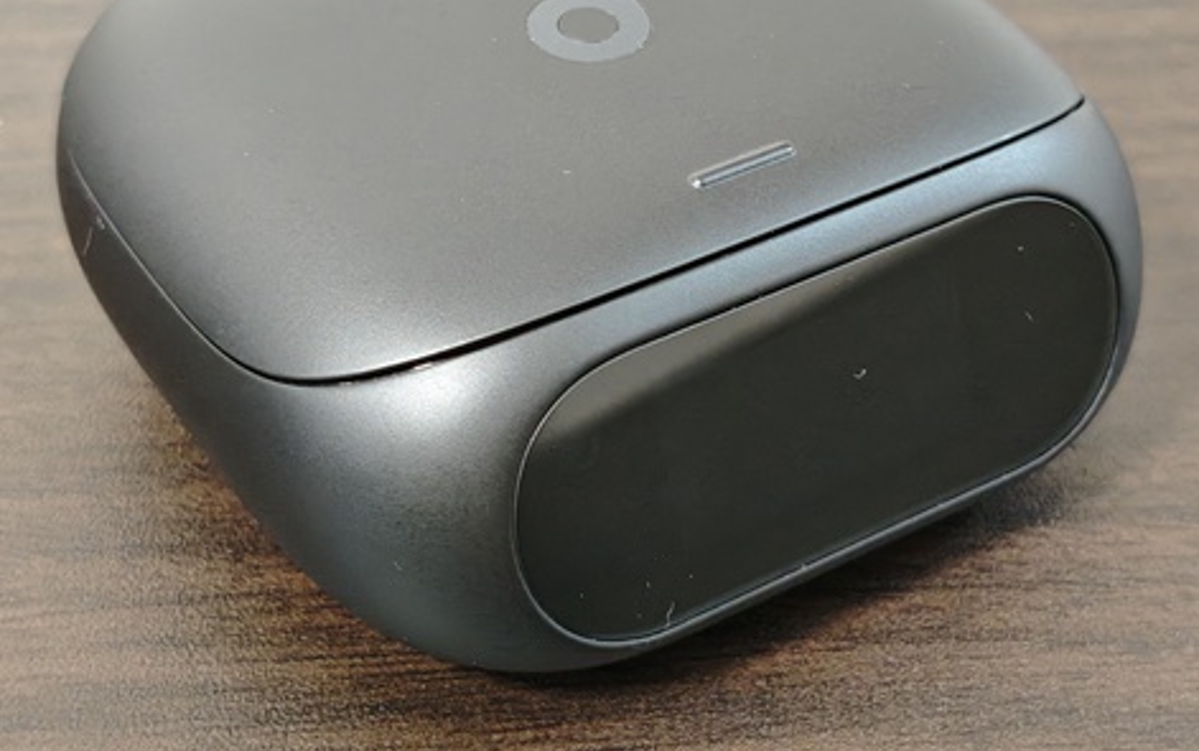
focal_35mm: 78
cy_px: 247
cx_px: 645
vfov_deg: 16.7
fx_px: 2550
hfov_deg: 26.4
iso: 800
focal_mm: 4.94
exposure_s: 1/35
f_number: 1.5
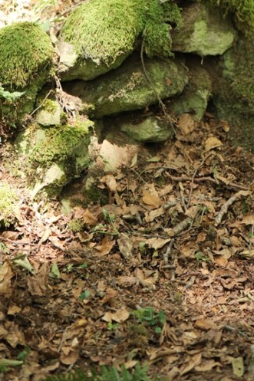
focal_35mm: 103
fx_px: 1091
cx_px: 168
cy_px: 15
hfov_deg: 13.3
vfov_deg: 19.4
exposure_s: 1/100
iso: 800
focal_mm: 50
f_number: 2.2
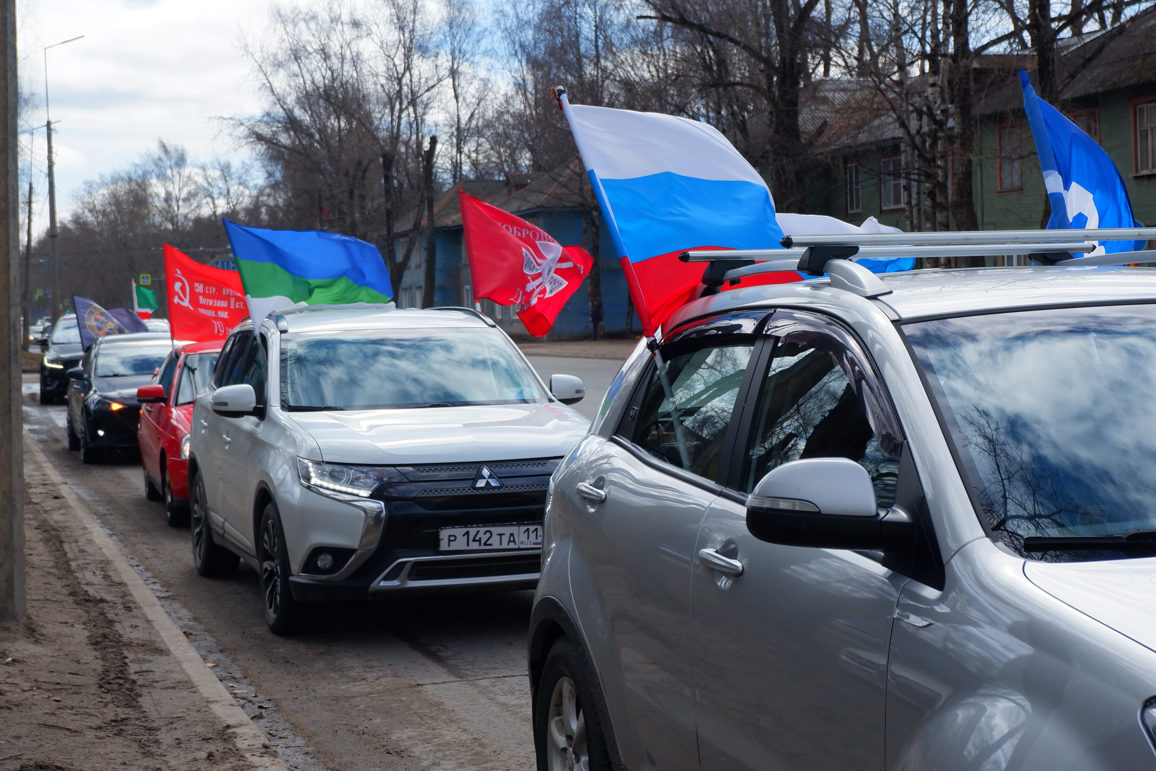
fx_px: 2087
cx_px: 641
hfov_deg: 30.9
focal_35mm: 65
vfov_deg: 20.9
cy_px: 294
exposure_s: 1/2500
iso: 400
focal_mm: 33.3
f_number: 4.9
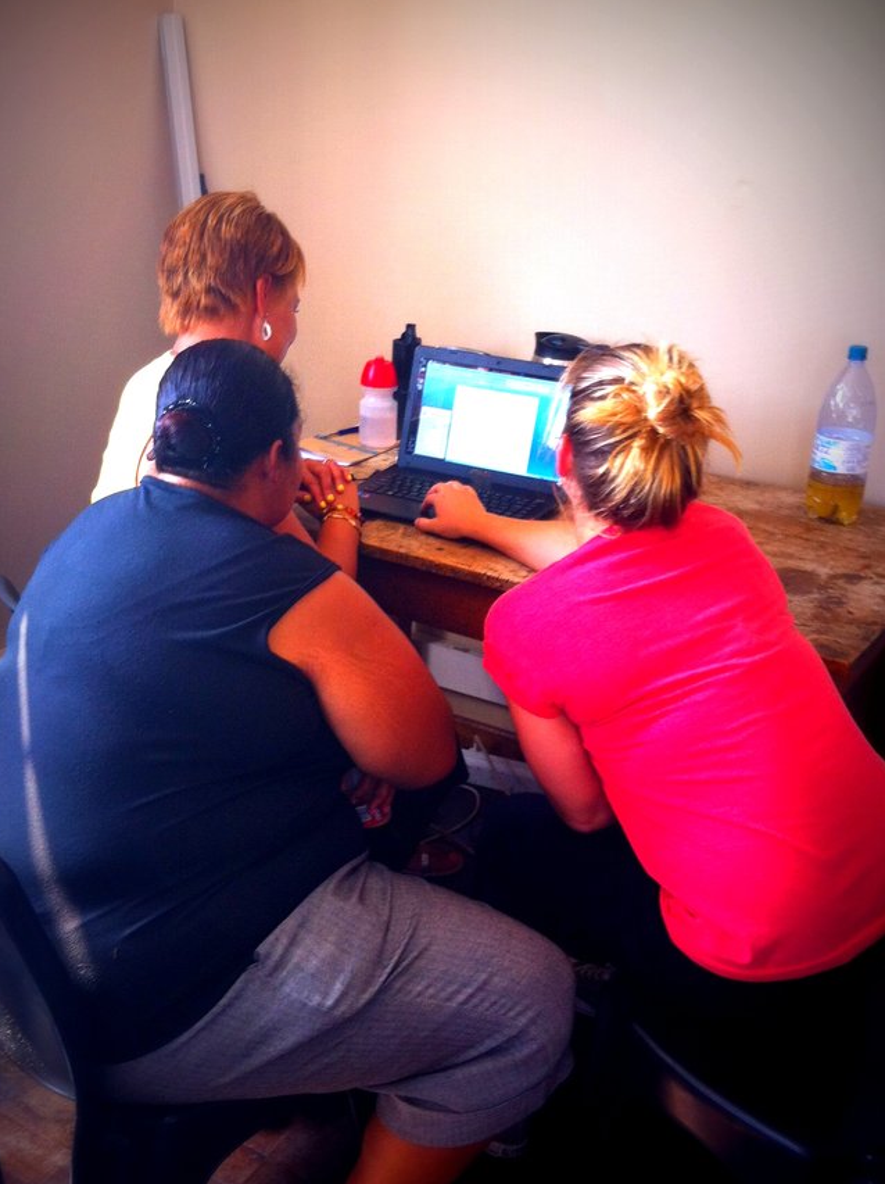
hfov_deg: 34.3
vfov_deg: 44.8
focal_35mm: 42
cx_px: 420
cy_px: 629
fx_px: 1434
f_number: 2.8
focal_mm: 3.85
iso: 100
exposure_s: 1/15
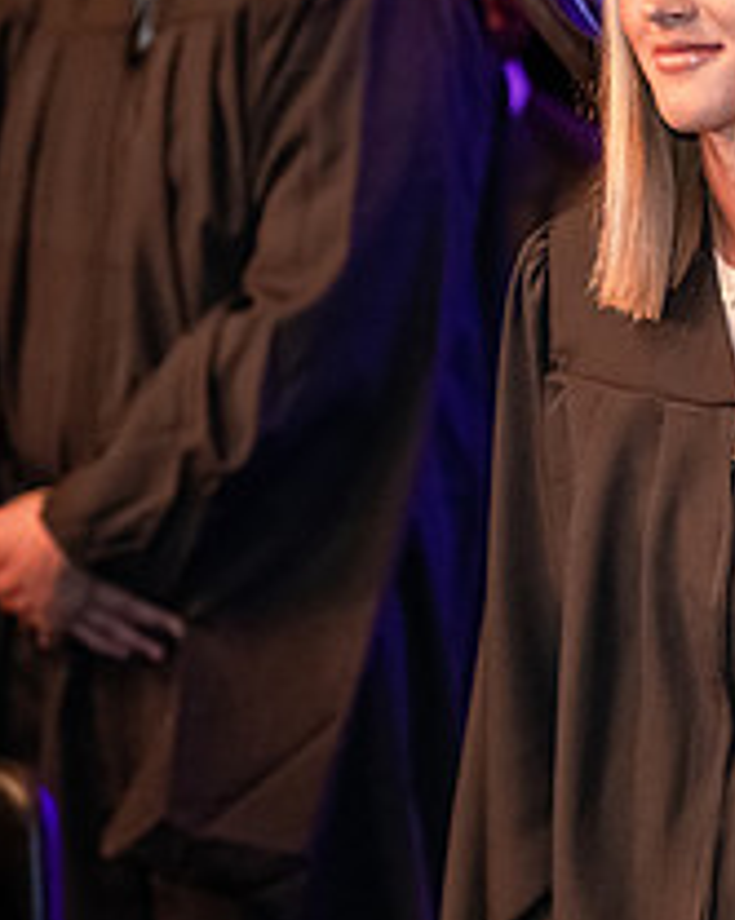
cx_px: 1125
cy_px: 254
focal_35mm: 262
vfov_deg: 7.4
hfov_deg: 5.8
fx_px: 7135
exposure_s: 1/200
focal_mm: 100
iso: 3200
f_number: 3.2
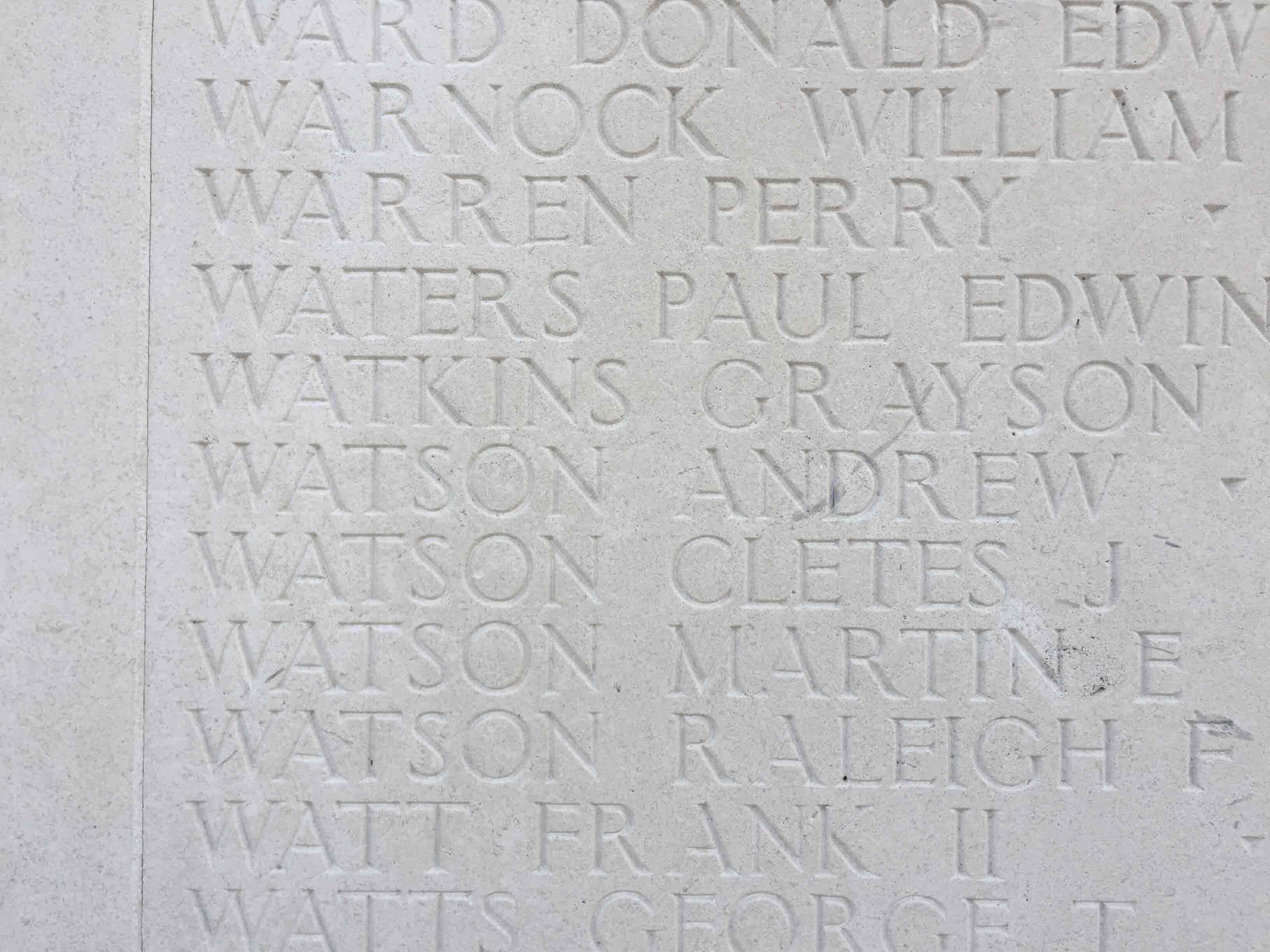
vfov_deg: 48.2
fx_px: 1064
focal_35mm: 29
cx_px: 635
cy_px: 476
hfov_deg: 61.7
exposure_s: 1/964
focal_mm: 4.15
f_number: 2.2
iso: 32
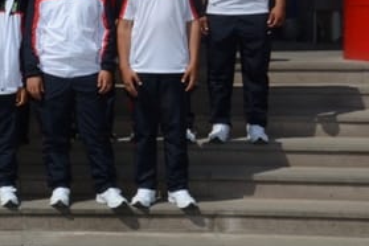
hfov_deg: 18.9
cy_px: 33
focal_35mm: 103
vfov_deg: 13.2
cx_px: -53
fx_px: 1056
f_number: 25
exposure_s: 1/250
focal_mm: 30
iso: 640
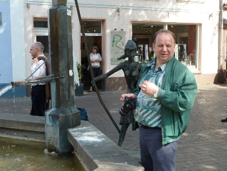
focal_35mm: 44
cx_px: 114
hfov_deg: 42.9
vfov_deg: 32.9
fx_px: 289
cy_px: 86
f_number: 4
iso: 80
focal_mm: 7.3
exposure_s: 1/125
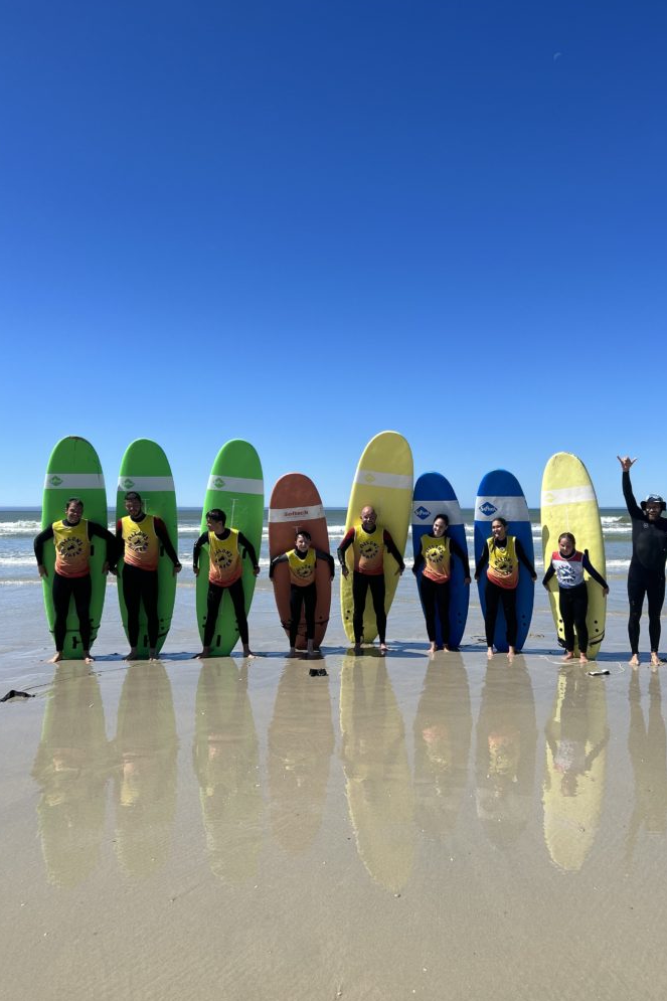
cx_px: 378
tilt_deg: +1.4
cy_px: 510
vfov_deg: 65.5
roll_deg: +0.4
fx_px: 778
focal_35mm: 28
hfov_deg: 46.3
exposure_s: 1/5882
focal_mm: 5.7
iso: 50
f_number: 1.5
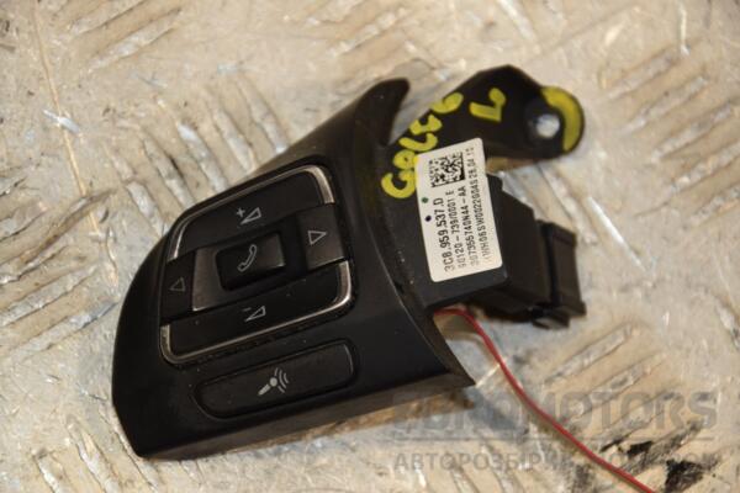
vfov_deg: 8.7
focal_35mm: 158
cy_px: 246
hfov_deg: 13.0
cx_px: 370
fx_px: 3237
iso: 800
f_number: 6.3
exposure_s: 1/200
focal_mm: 105
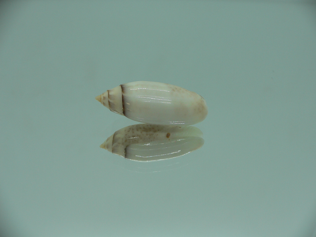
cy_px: 118
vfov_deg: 40.7
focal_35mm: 35
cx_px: 158
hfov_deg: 52.6
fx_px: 320
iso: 80
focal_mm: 4.6
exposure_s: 1/80
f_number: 2.8
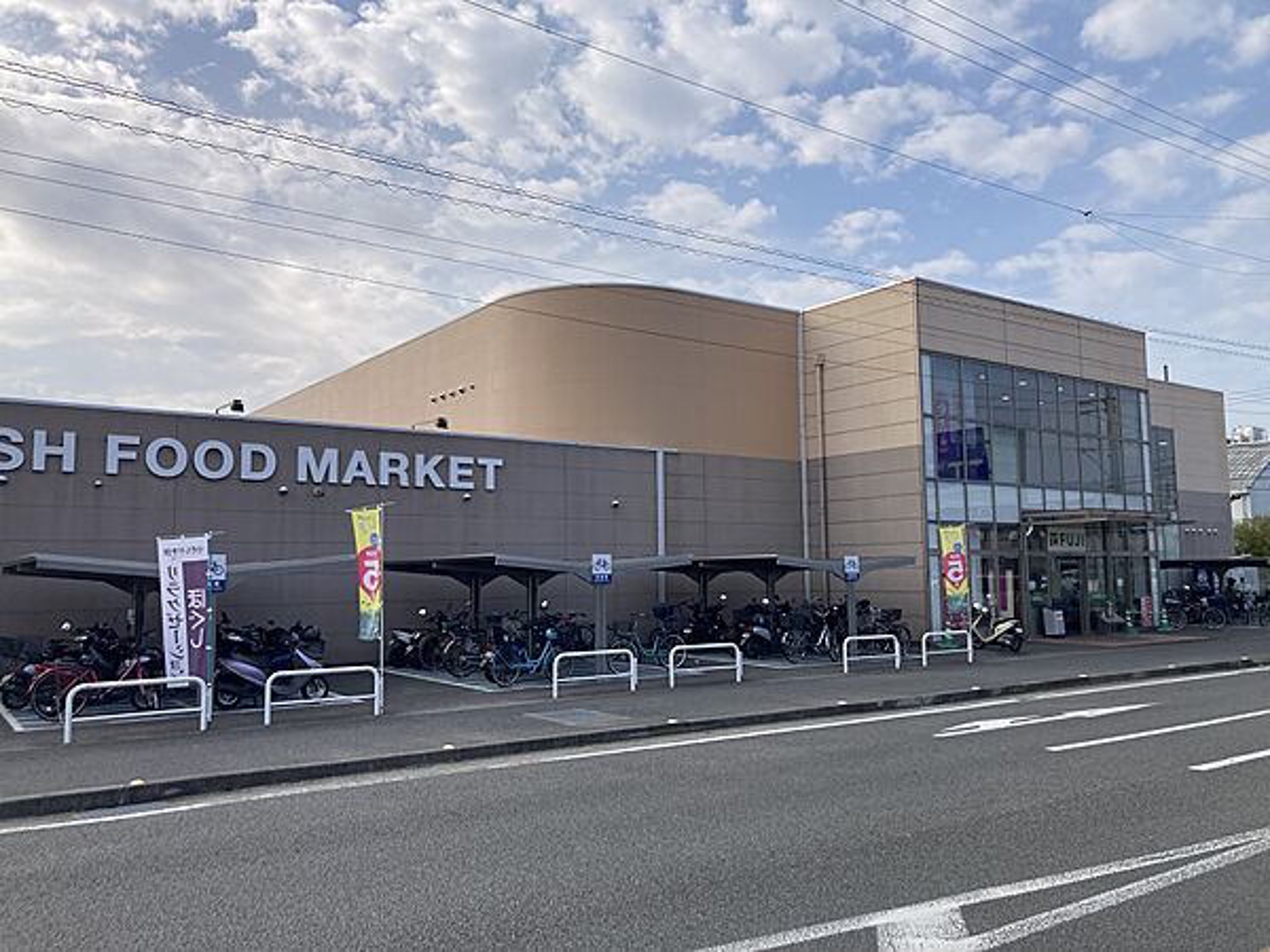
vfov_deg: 49.7
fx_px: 1027
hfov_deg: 63.4
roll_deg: -0.6
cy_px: 476
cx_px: 635
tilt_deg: +5.9
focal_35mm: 28
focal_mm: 3.99
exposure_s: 1/2703
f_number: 1.8
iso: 20
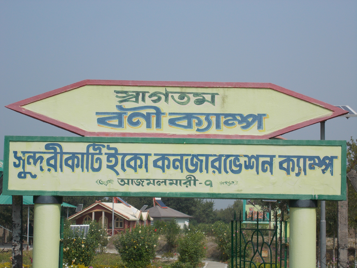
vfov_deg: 17.2
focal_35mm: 86
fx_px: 887
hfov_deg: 22.8
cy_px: 134
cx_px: 178
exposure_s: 1/400
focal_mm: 15.4
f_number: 6.3
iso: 80
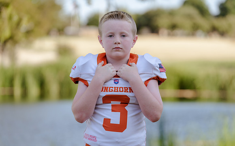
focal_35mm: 145
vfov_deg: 9.0
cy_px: 78
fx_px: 926
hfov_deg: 14.5
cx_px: 119
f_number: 3.5
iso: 100
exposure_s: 1/320
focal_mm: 138
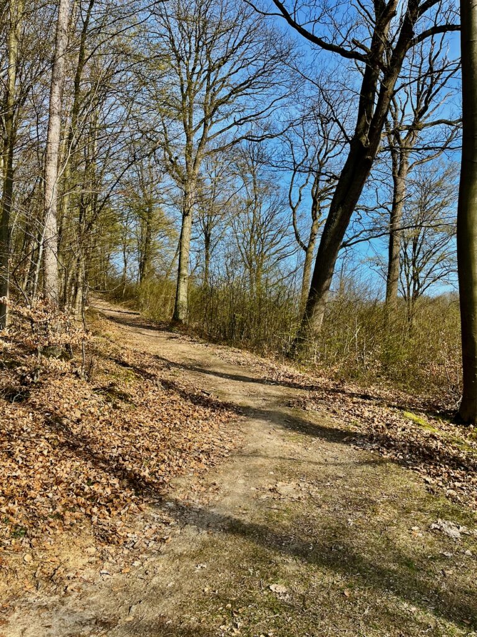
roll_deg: -1.3
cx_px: 238
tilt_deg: +11.6
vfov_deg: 67.3
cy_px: 318
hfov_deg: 53.1
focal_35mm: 26
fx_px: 478
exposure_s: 1/1389
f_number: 1.6
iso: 50
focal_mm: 5.1
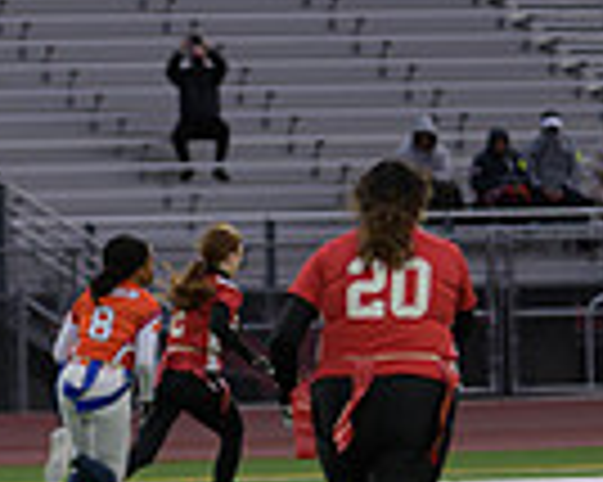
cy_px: 372
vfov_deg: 3.1
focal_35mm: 497
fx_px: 8863
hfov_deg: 3.9
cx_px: 81
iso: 400
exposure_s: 1/200
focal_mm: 122
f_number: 2.8
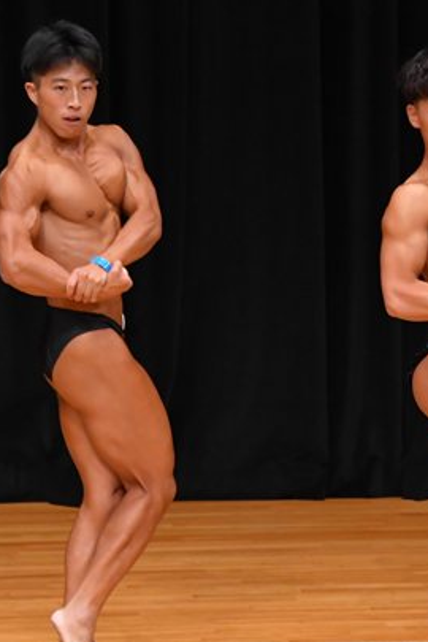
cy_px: 339
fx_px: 9201
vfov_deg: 4.0
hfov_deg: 2.7
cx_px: 280
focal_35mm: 516
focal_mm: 180
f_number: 5.6
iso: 3200
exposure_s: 1/400
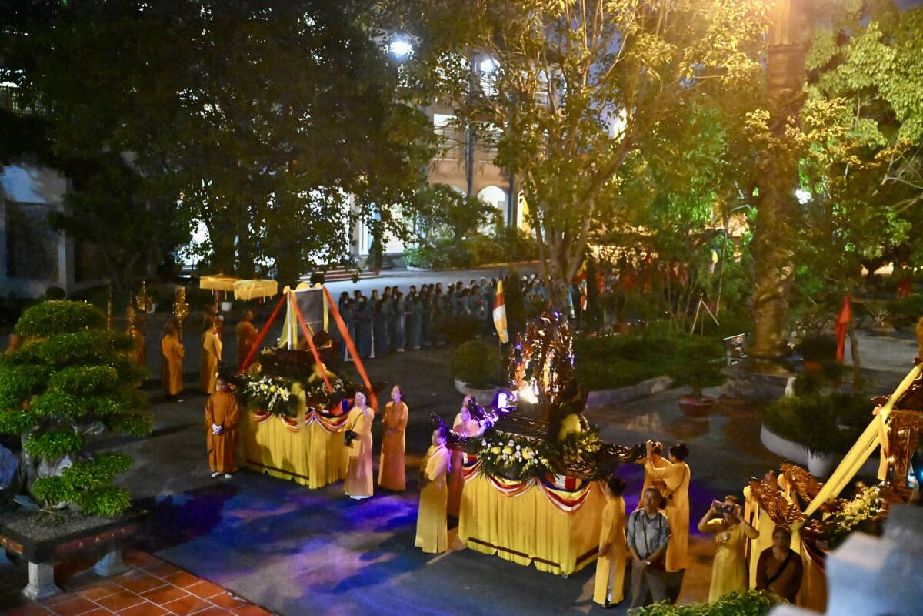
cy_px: 308
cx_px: 462
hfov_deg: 51.9
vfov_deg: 35.9
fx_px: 949
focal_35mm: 37
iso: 32000
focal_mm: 37
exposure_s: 1/200
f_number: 2.8
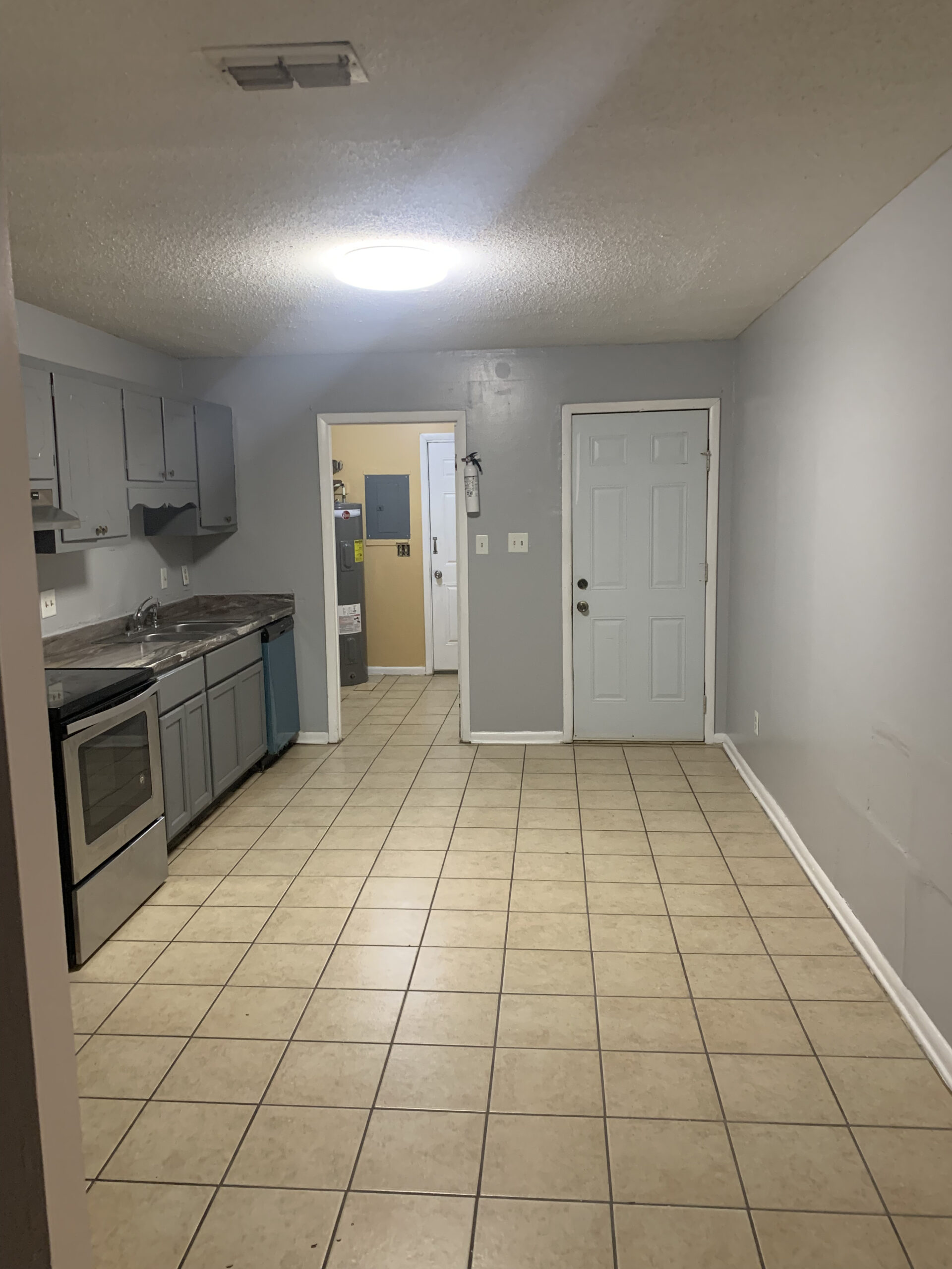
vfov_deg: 67.3
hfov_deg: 53.1
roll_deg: +1.3
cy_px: 634
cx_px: 476
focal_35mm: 26
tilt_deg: -6.7
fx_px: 953
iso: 320
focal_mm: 4.25
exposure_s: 1/60
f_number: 1.8
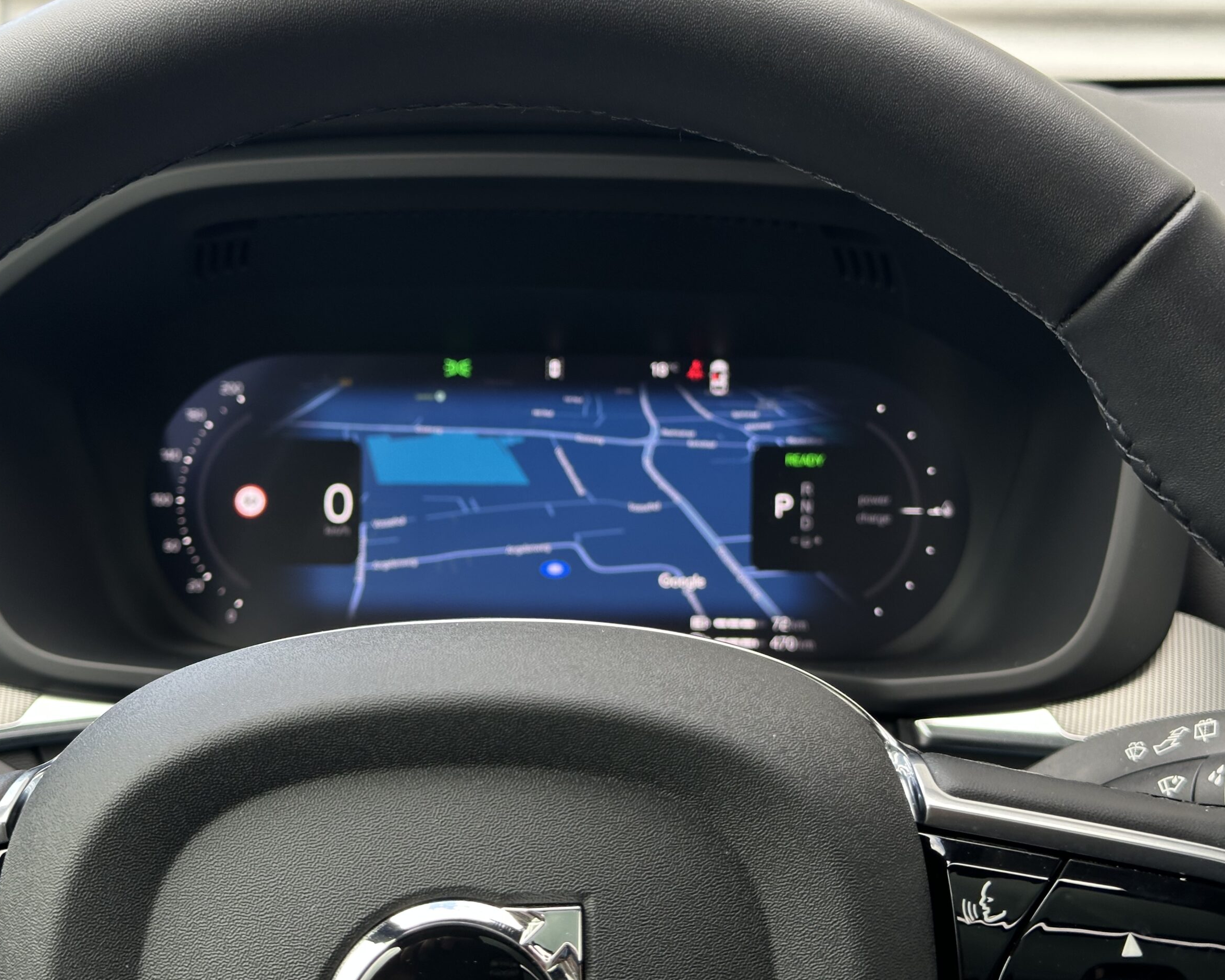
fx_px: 1849
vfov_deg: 29.7
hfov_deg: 36.6
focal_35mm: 51
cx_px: 568
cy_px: 490
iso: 64
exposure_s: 1/121
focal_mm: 6.86
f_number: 1.78
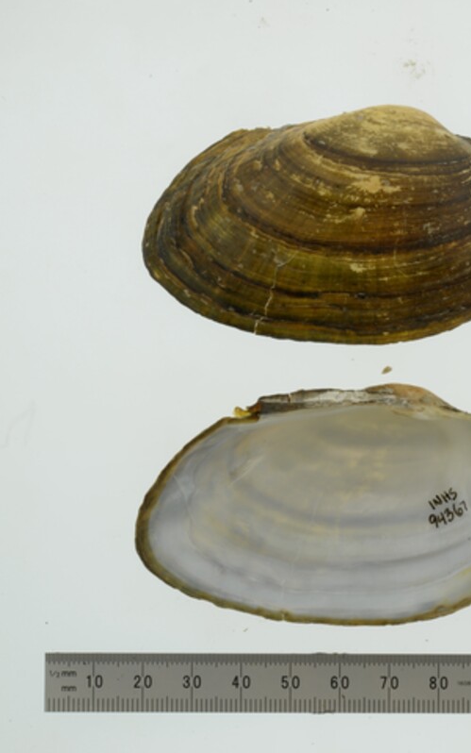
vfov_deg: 22.6
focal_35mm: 92
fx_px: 1889
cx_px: 446
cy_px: 376
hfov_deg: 14.0
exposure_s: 1/10
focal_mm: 60
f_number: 32
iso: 100
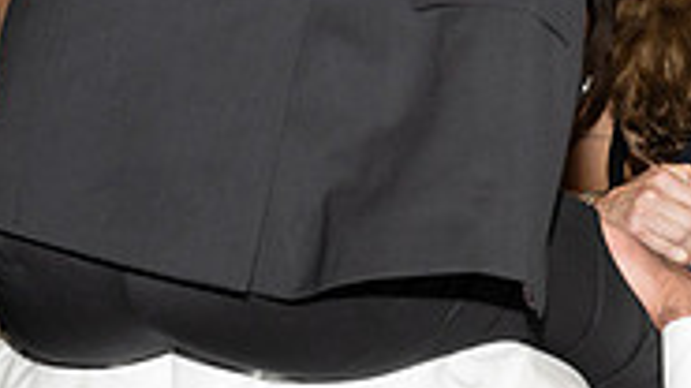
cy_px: -126
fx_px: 2986
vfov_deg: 7.4
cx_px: 1036
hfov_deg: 12.5
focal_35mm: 163
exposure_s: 1/100
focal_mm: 47
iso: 800
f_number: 5.6
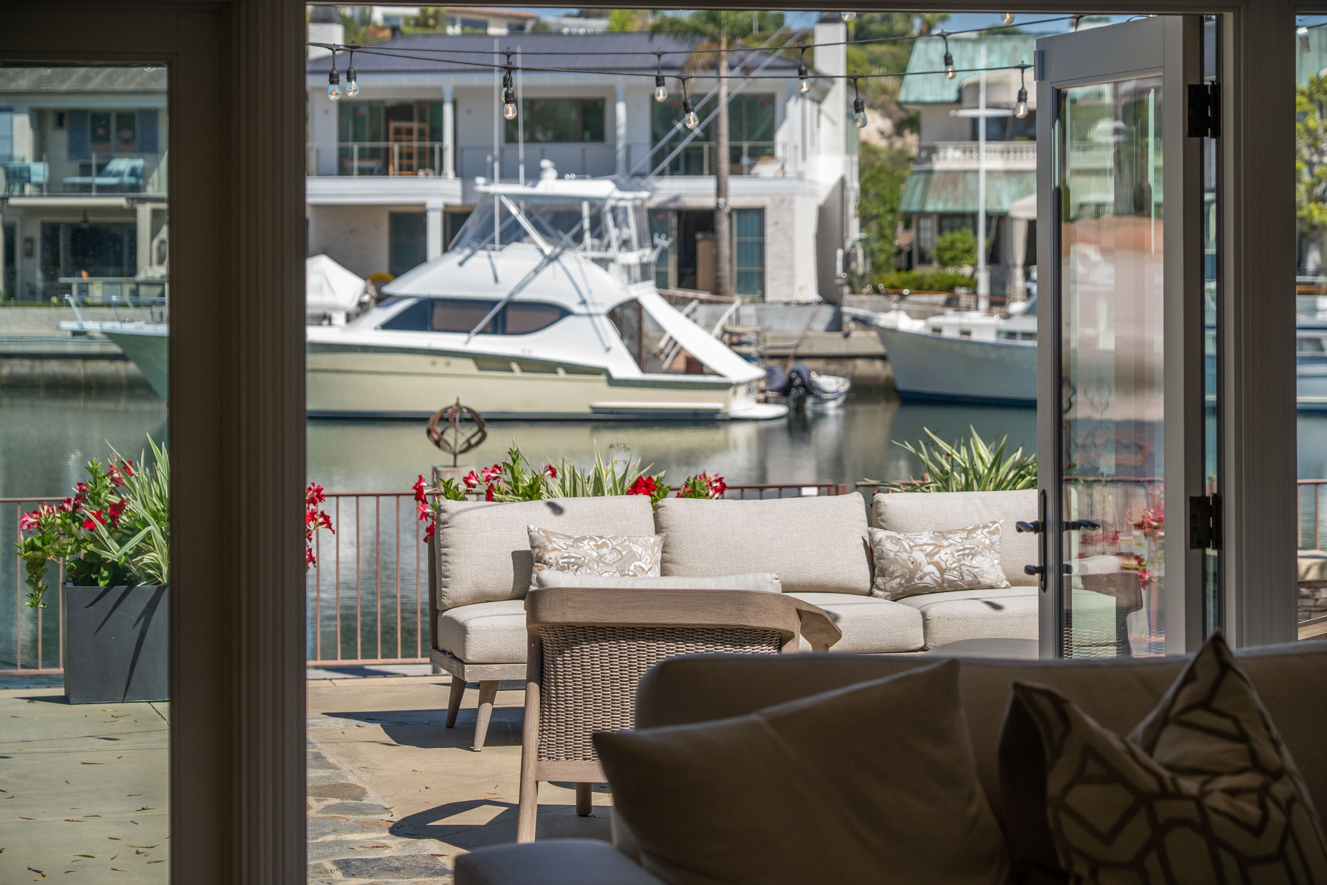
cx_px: 664
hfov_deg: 23.1
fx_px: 3244
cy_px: 442
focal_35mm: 88
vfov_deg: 15.5
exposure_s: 1/1250
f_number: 5
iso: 500
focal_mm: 88
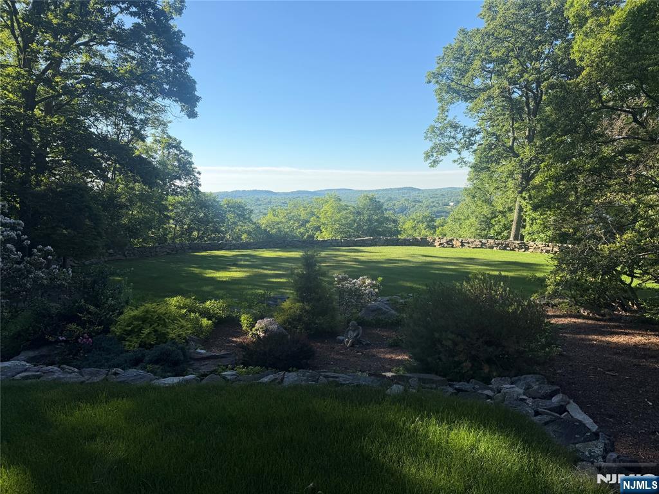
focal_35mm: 24
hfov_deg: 71.6
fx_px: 457
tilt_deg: -7.4
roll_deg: +1.3
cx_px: 330
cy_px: 247
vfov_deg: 56.8
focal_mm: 6.76
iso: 80
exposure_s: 1/2232
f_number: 1.78
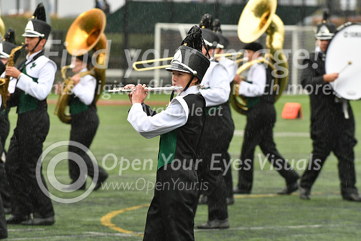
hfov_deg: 6.9
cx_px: 180
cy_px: 120
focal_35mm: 300
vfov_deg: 4.6
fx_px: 3009
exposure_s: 1/250
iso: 640
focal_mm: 200
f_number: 5
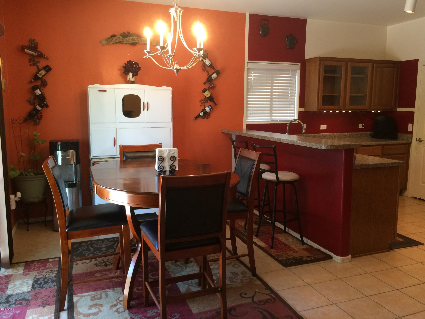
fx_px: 356
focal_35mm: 29
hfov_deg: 61.7
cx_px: 212
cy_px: 160
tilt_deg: -9.1
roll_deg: +0.7
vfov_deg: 48.2
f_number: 2.2
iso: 125
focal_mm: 4.15
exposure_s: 1/30
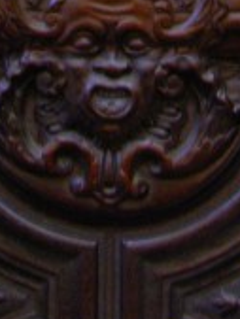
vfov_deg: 11.5
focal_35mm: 159
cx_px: 108
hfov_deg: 9.3
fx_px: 1468
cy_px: -260
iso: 200
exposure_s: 2
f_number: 2.8
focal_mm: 8.9
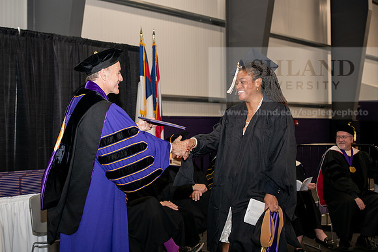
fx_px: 735
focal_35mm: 70
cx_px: 189
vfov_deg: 19.5
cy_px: 126
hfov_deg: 28.8
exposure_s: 1/200
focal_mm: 70
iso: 1600
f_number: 5.6
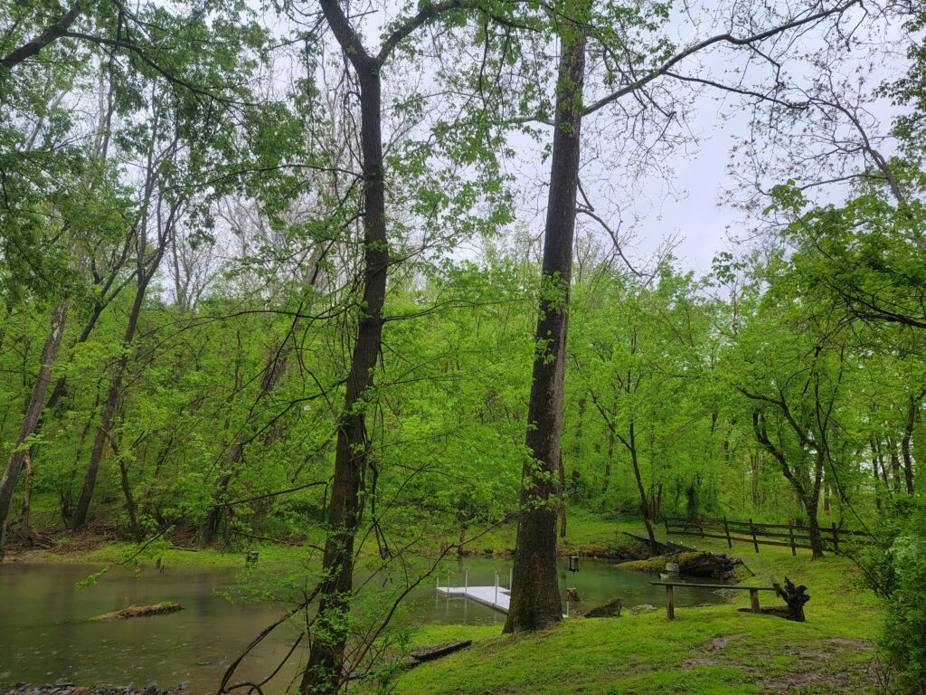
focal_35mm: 24
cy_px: 348
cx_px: 463
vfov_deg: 56.8
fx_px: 642
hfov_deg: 71.6
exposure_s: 1/136
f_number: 1.8
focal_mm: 6.7
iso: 16
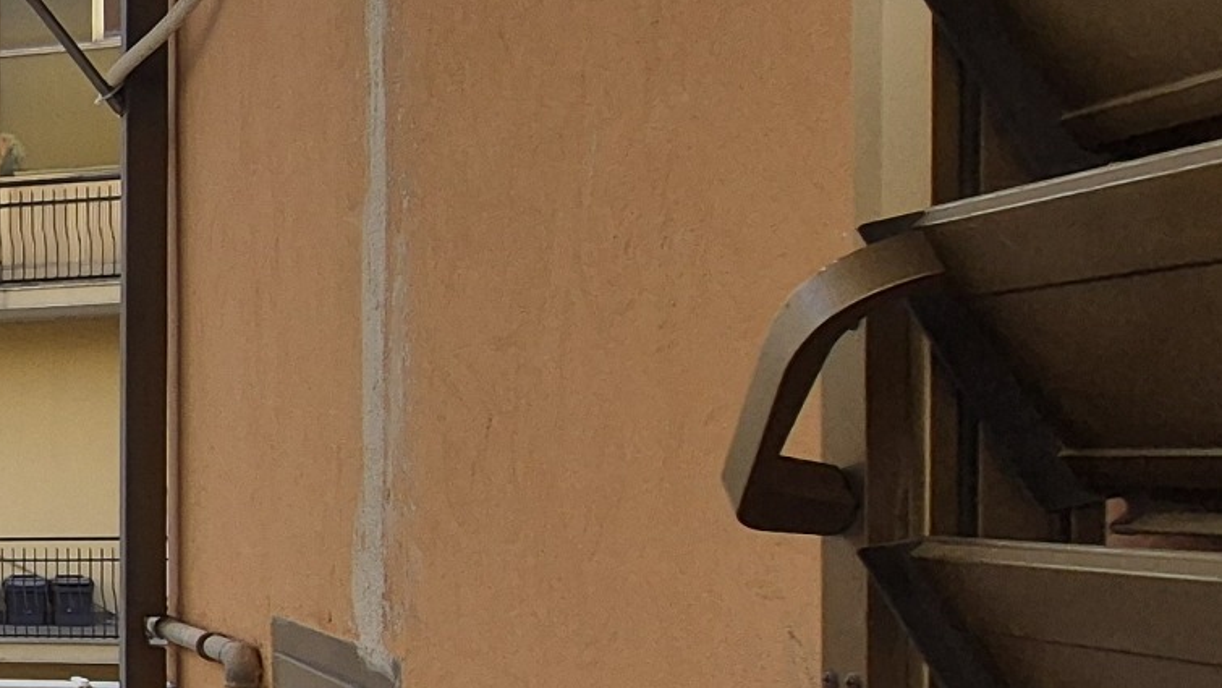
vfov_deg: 24.6
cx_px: -751
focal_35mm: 48
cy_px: 534
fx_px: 1556
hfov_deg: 26.0
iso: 50
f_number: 2.2
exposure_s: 1/982
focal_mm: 2.2
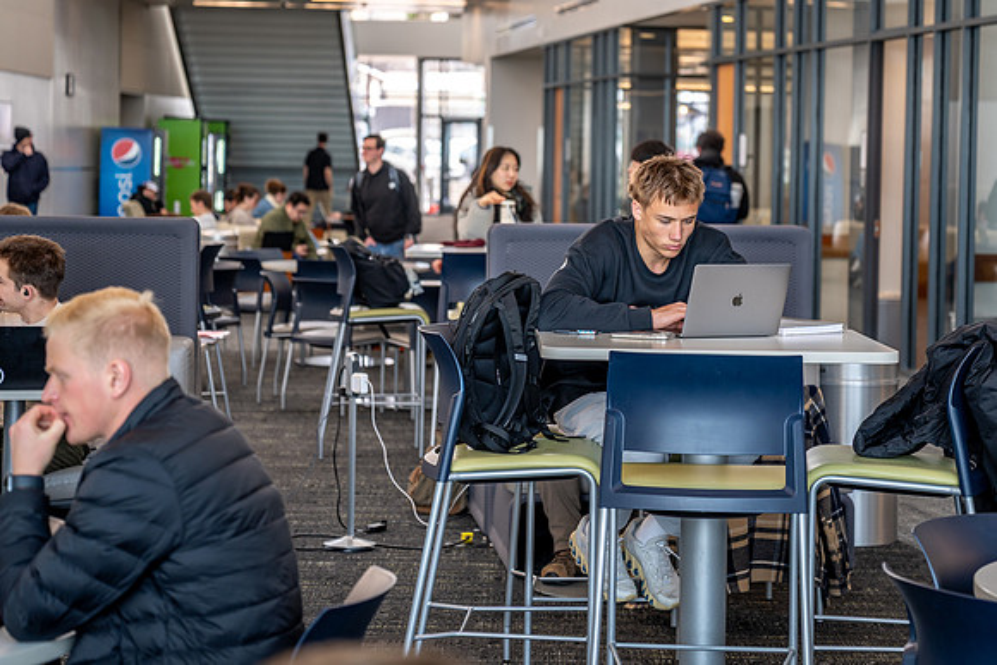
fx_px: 2598
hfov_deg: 21.7
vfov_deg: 14.6
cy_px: 224
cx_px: 583
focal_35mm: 94
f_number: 2.8
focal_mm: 70
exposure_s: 1/100
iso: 100
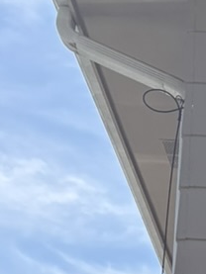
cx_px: 602
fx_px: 1522
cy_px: 605
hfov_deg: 7.0
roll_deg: -0.1
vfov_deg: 9.4
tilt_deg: +10.2
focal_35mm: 192
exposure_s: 1/3125
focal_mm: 5.96
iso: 64
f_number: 1.6
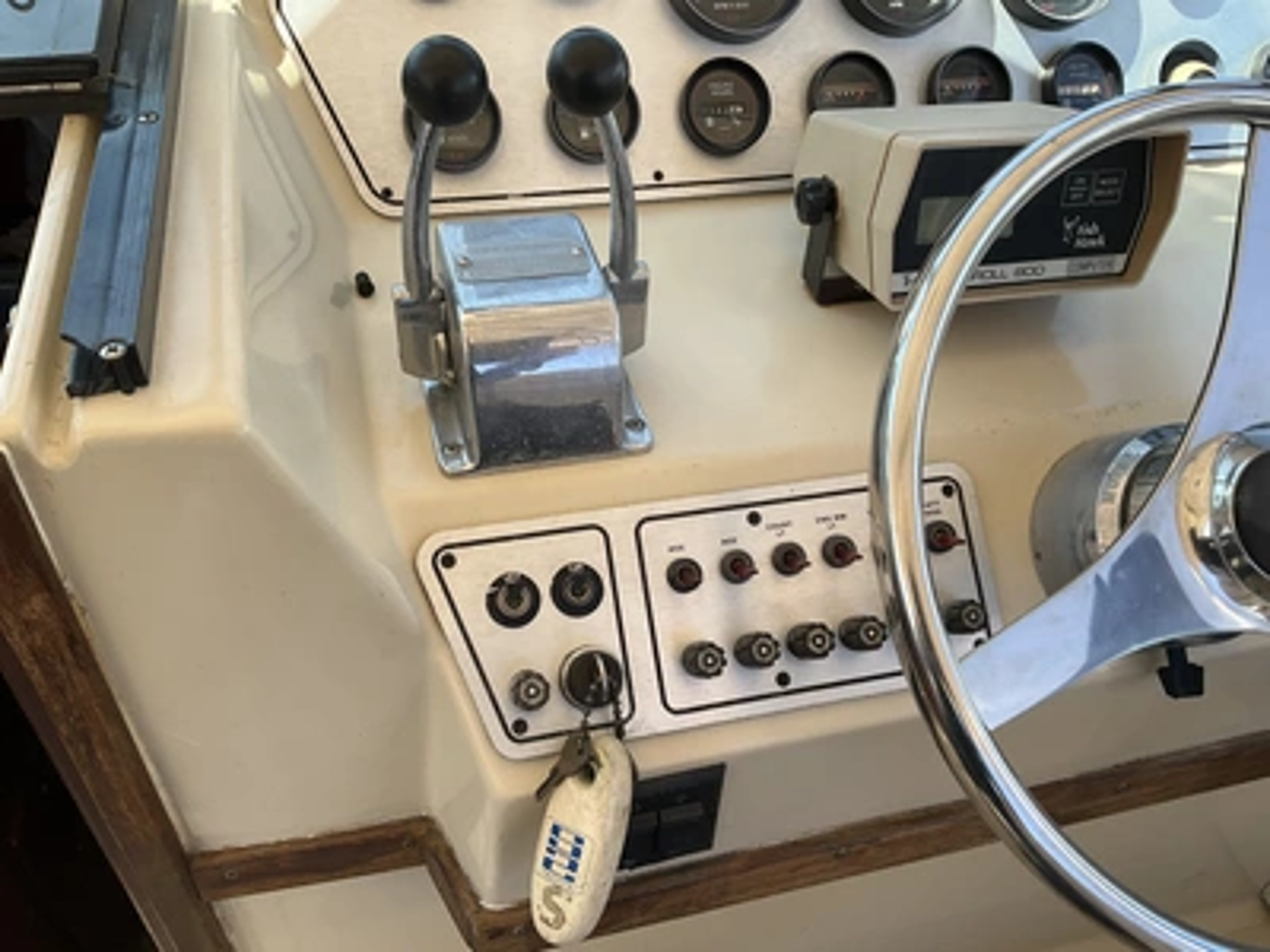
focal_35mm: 29
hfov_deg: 61.7
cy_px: 476
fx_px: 1064
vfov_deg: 48.2
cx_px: 635
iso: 25
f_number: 1.8
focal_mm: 3
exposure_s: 1/365
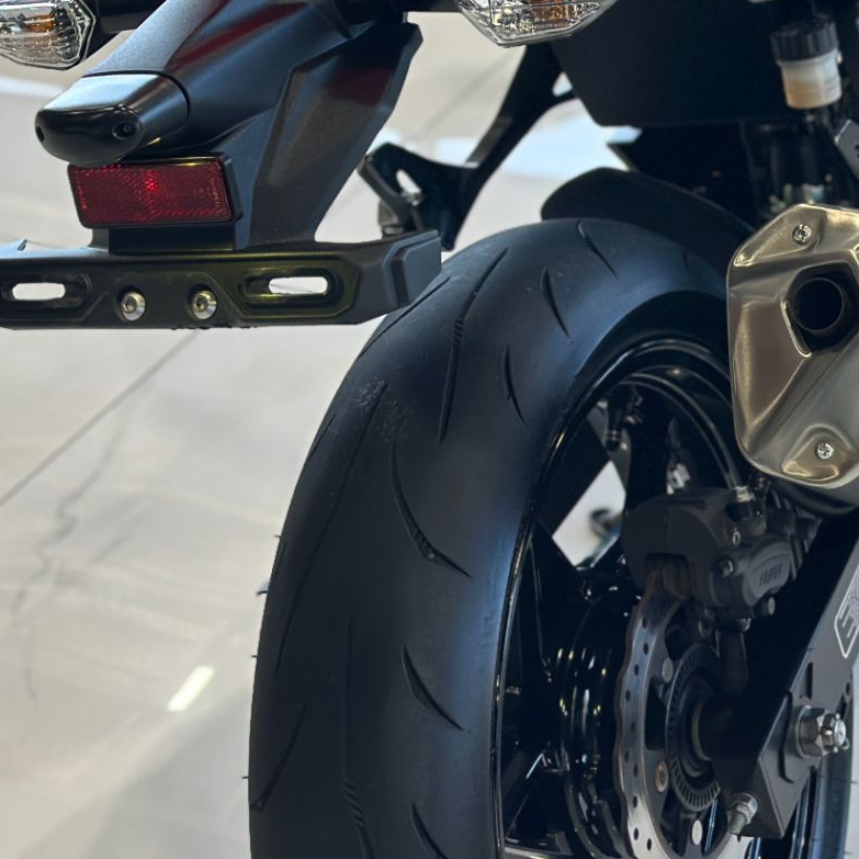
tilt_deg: -22.3
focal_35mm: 104
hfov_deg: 16.6
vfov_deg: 16.5
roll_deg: -0.7
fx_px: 2920
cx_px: 690
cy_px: 91
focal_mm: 6.86
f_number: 1.78
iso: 100
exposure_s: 1/163
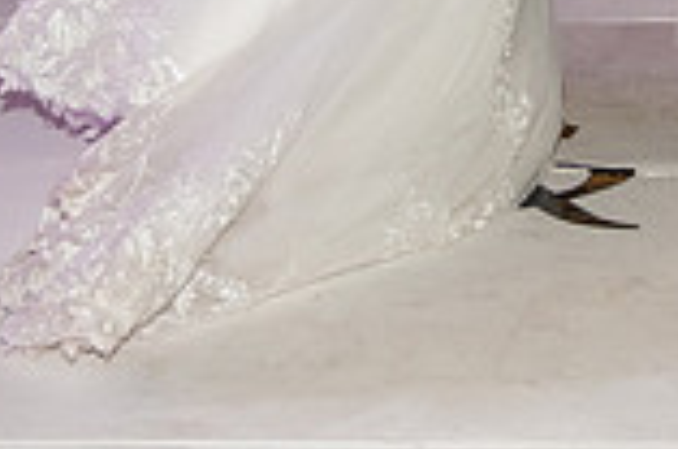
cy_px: -304
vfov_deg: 10.3
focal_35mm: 126
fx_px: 2368
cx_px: 669
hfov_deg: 16.0
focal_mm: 34
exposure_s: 1/160
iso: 2000
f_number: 4.5
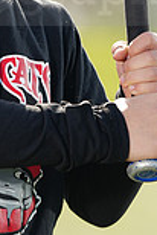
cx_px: -13
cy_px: -23
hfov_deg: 2.1
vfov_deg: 3.1
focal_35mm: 669
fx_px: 4366
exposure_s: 1/250
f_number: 4.5
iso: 64
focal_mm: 178
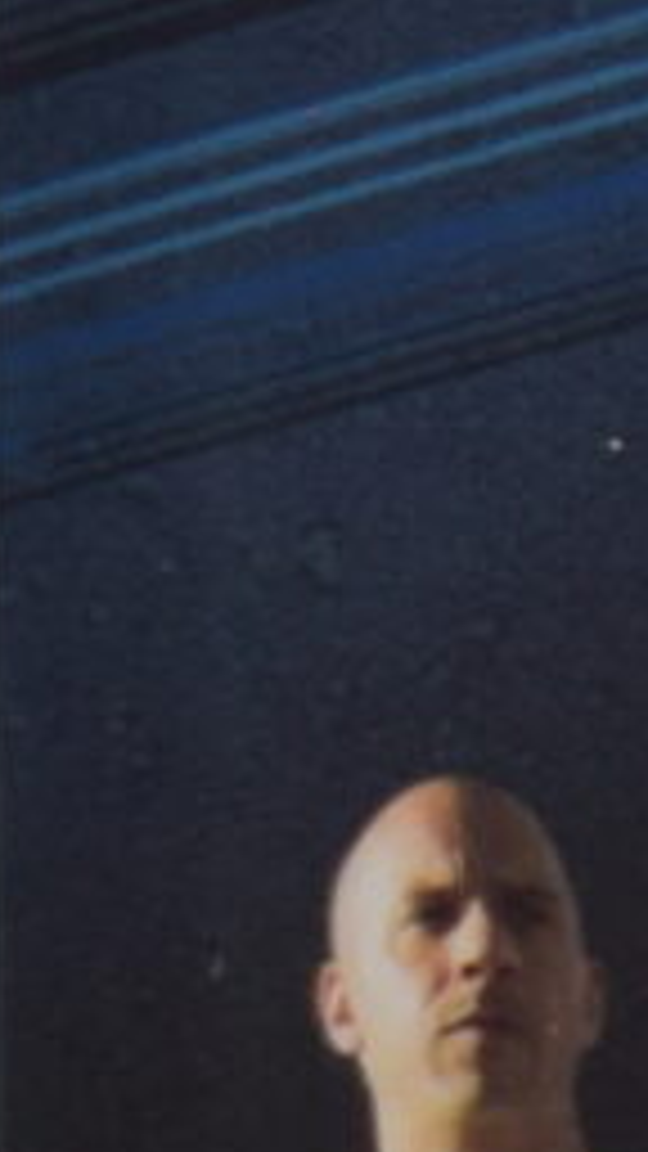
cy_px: -268
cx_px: 5058
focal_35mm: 535
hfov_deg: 2.1
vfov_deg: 4.0
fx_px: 16342
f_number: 7.1
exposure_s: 1/40
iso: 400
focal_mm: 34
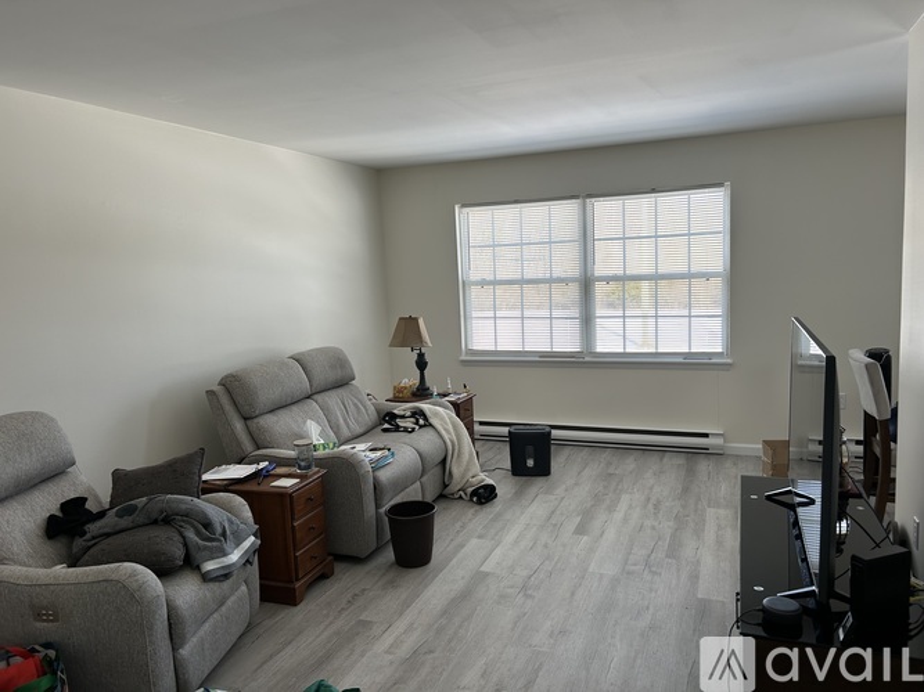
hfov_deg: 67.3
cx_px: 462
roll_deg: +3.2
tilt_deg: -4.2
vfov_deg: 53.0
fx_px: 694
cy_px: 346
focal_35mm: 26
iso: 50
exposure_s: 1/168
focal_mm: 5.7
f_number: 1.5
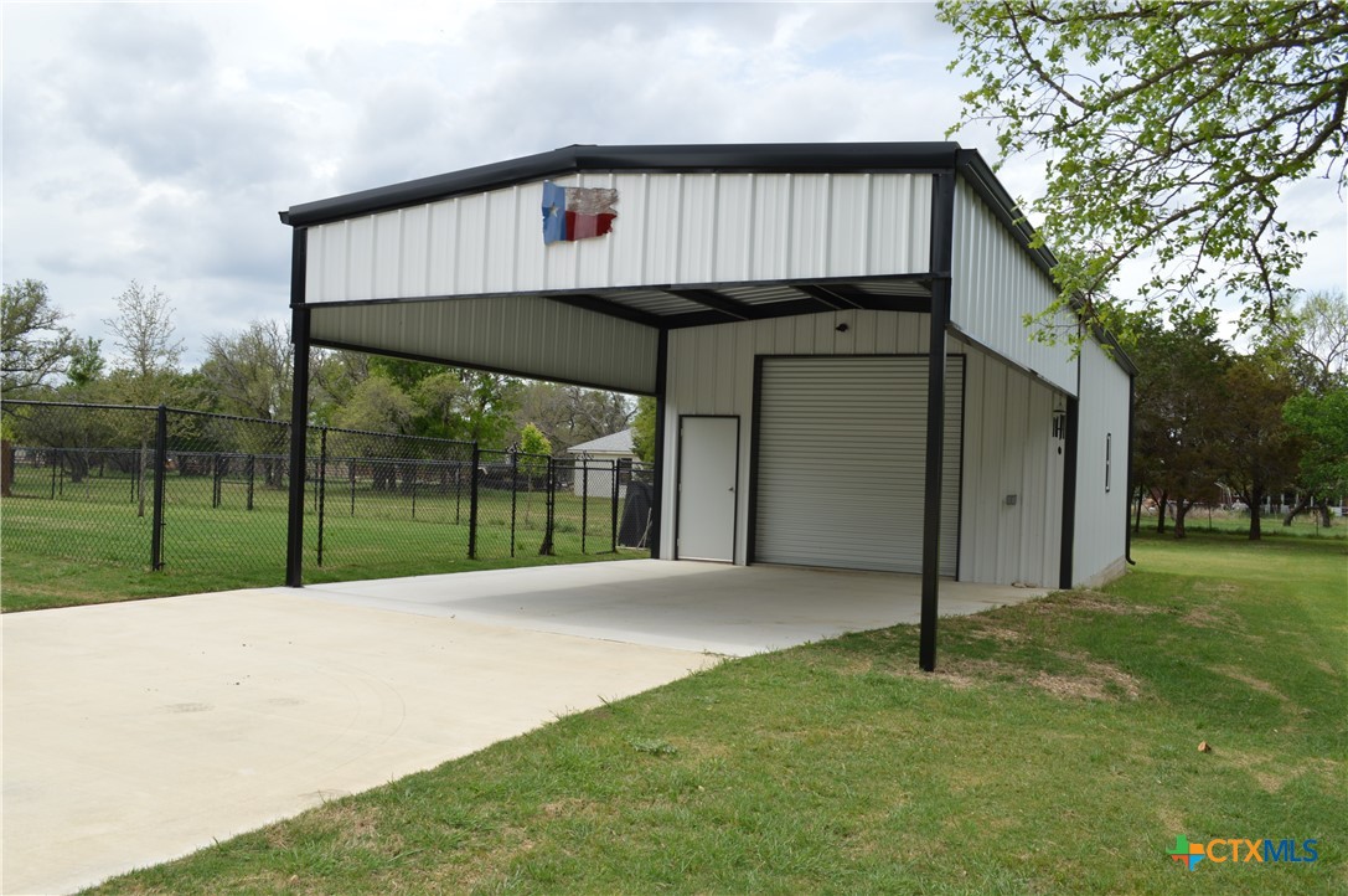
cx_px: 674
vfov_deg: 43.5
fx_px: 1122
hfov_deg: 62.0
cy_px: 448
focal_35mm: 30
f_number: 8
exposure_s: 1/160
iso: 100
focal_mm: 20
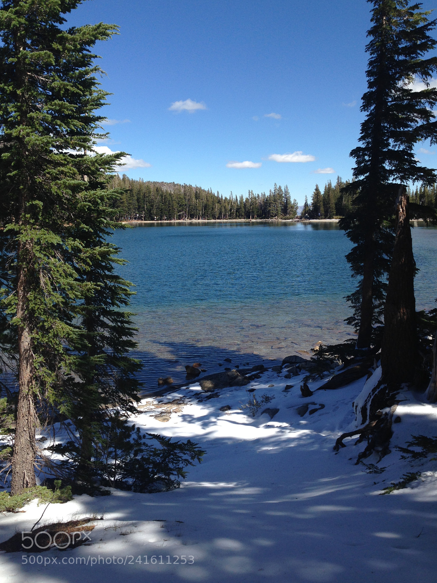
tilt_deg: -6.5
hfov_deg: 41.8
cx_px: 223
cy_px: 289
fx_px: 572
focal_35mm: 34
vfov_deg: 54.0
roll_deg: +1.0
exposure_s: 1/1427
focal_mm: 4.12
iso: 50
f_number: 2.4
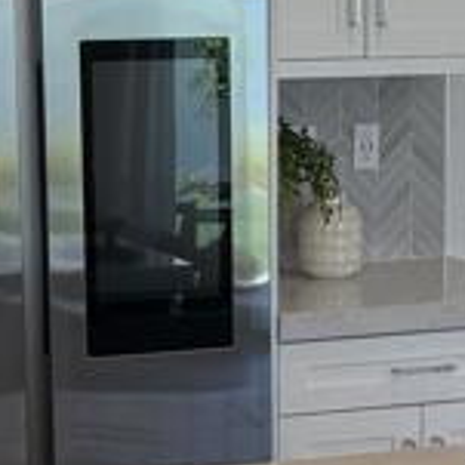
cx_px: 243
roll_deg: -0.6
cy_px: 305
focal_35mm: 144
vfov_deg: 12.1
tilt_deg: -9.0
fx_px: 2188
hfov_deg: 12.1
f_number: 1.78
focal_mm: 6.76
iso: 160
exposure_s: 1/228
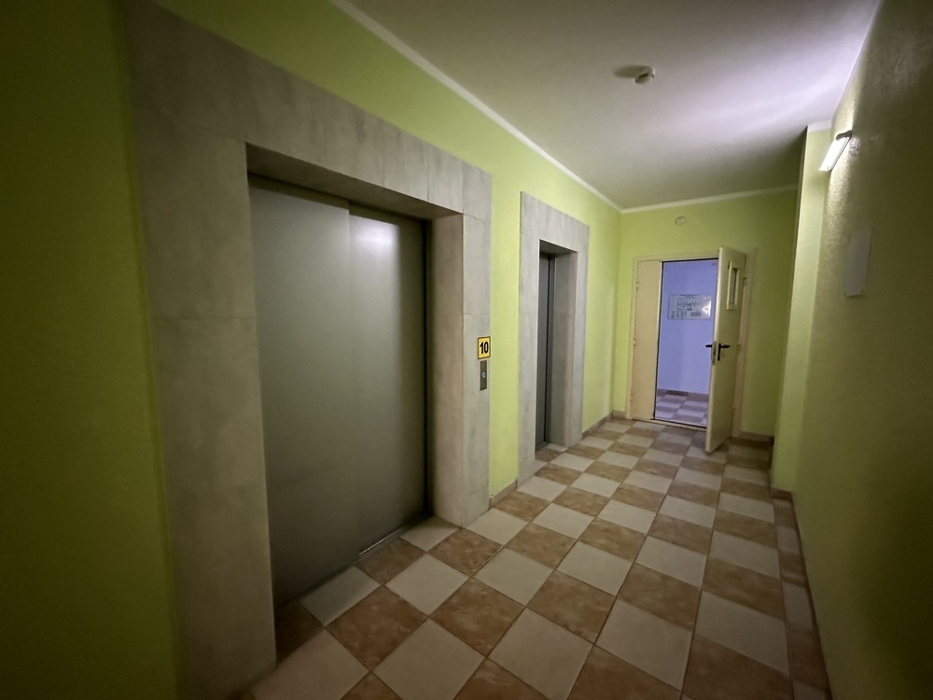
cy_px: 350
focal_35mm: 14
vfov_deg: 85.7
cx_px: 466
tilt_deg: -5.7
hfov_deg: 102.1
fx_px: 377
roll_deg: +0.1
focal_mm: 2.22
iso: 1250
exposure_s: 1/41
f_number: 2.2
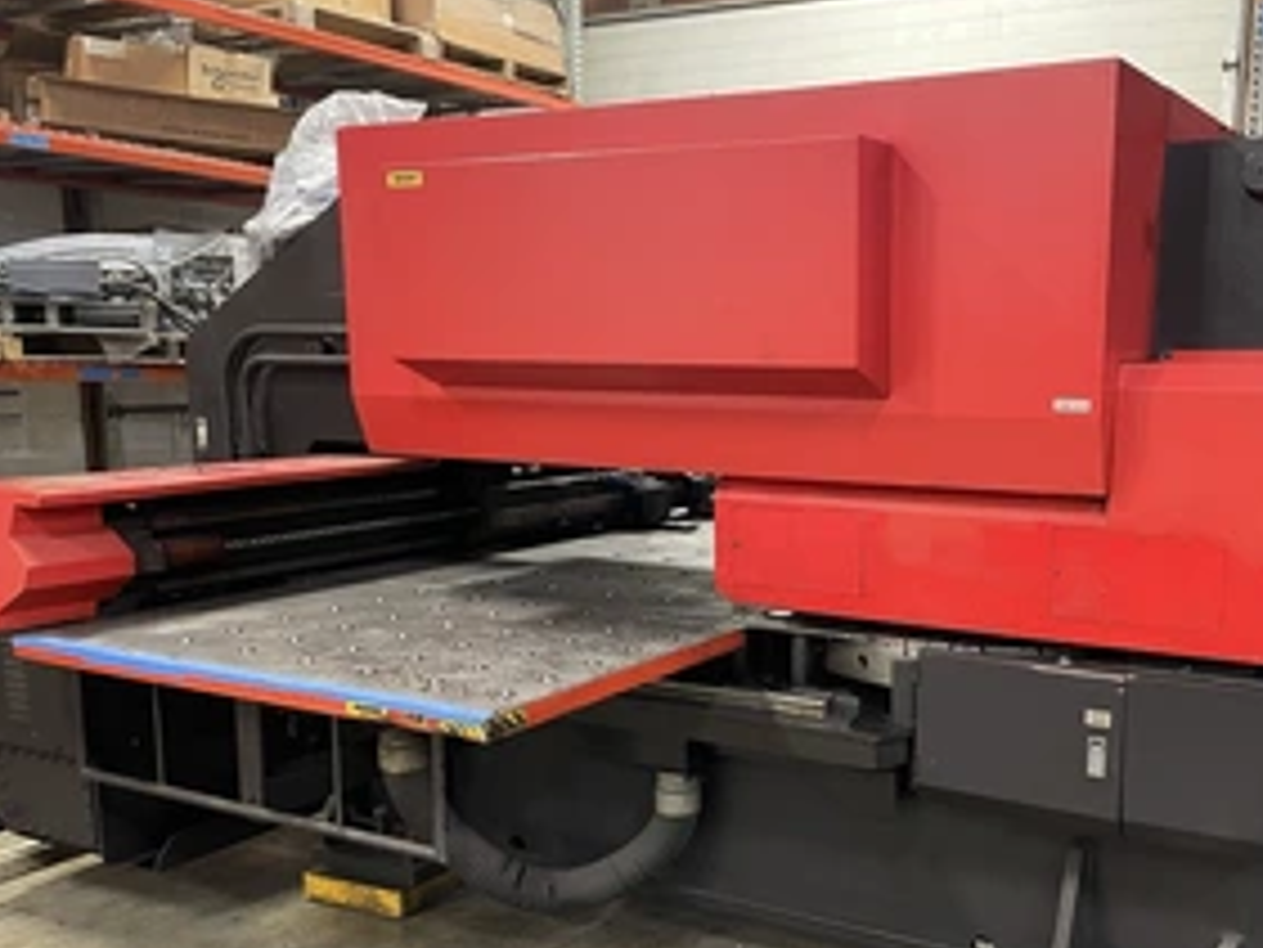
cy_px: 575
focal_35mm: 37
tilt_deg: -9.3
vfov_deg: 38.5
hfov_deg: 49.4
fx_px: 1351
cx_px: 823
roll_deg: -0.3
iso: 500
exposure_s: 1/40
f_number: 1.6
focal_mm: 4.2
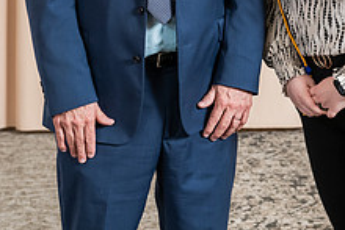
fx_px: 1390
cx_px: 265
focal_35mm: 145
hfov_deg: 14.1
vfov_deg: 9.3
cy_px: -54
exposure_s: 1/200
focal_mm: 55
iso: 1600
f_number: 4.5
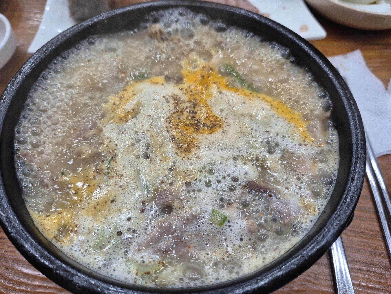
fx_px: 260
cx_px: 196
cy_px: 147
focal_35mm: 23
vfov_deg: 58.9
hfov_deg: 73.9
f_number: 1.8
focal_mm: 5.4
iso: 200
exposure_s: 1/120
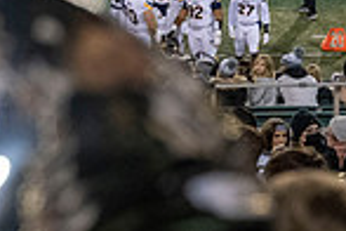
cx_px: -191
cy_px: 62
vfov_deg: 6.4
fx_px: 2047
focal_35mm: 213
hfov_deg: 9.4
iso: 3200
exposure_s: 1/500
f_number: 4
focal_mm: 54
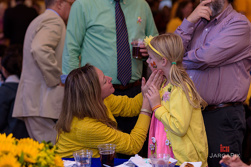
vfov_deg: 16.1
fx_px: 593
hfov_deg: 23.9
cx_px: 126
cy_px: 84
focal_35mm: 85
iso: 160
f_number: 2.5
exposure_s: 1/125
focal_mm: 85
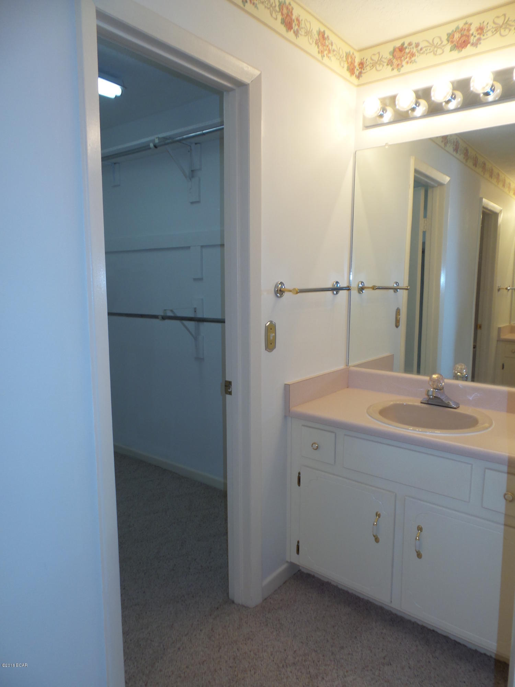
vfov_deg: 73.9
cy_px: 344
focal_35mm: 23
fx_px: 456
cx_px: 258
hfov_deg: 58.9
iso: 100
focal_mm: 4.1
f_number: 3.5
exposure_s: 1/60
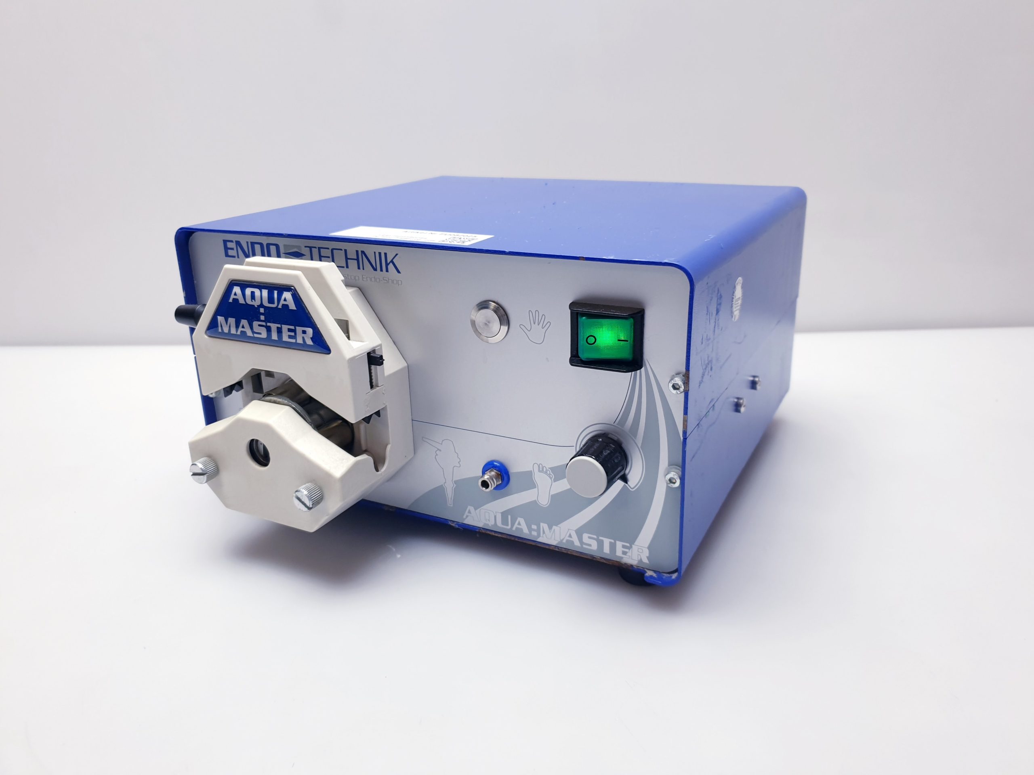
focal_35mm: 26
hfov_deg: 67.3
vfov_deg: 53.1
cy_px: 388
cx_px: 517
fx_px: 777
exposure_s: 1/100
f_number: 1.5
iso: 64
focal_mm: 4.3
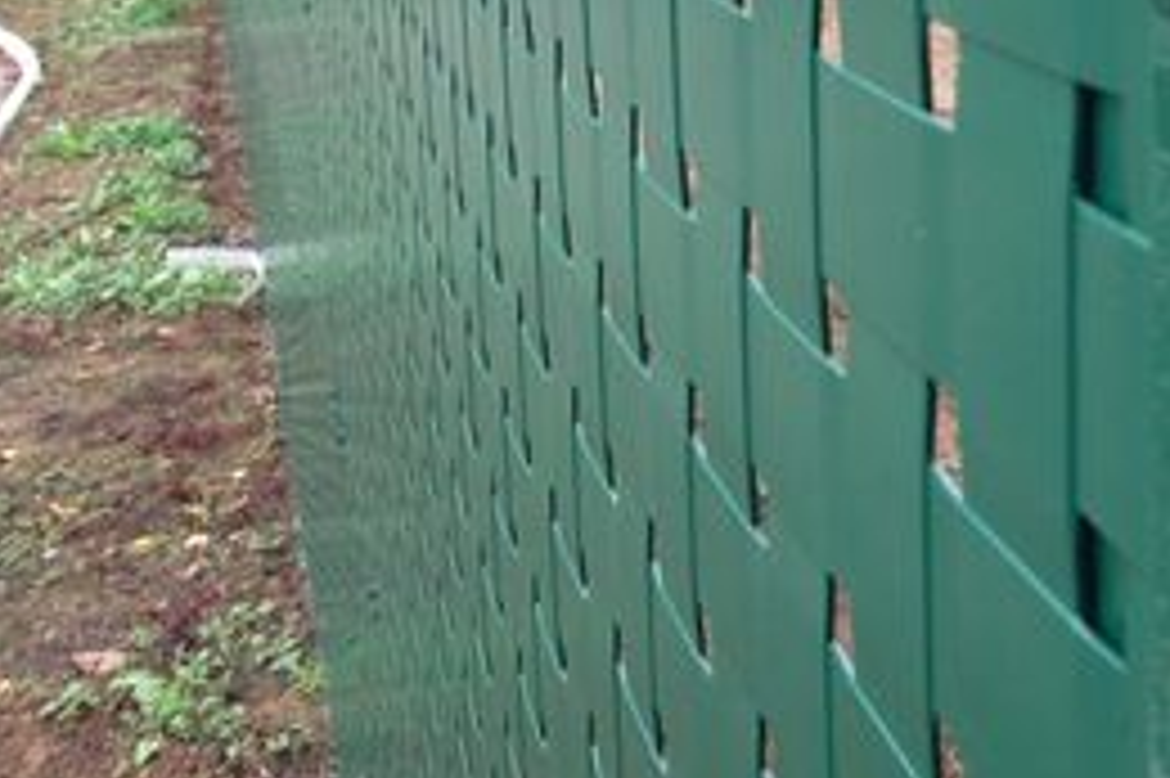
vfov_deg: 20.3
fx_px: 2144
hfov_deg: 30.5
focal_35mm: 66
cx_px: 547
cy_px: 108
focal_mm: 4.13
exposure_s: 1/120
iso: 80
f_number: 2.4
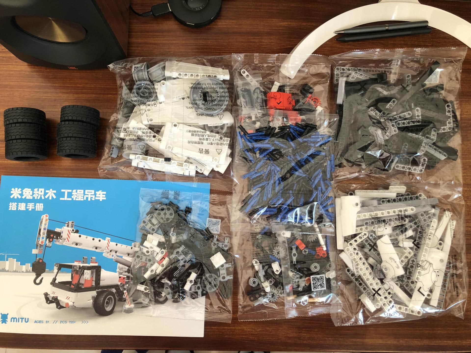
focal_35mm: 28
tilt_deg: -82.8
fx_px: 381
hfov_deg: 63.4
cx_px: 236
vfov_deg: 49.7
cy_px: 176
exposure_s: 1/33
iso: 40
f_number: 1.8
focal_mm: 3.99
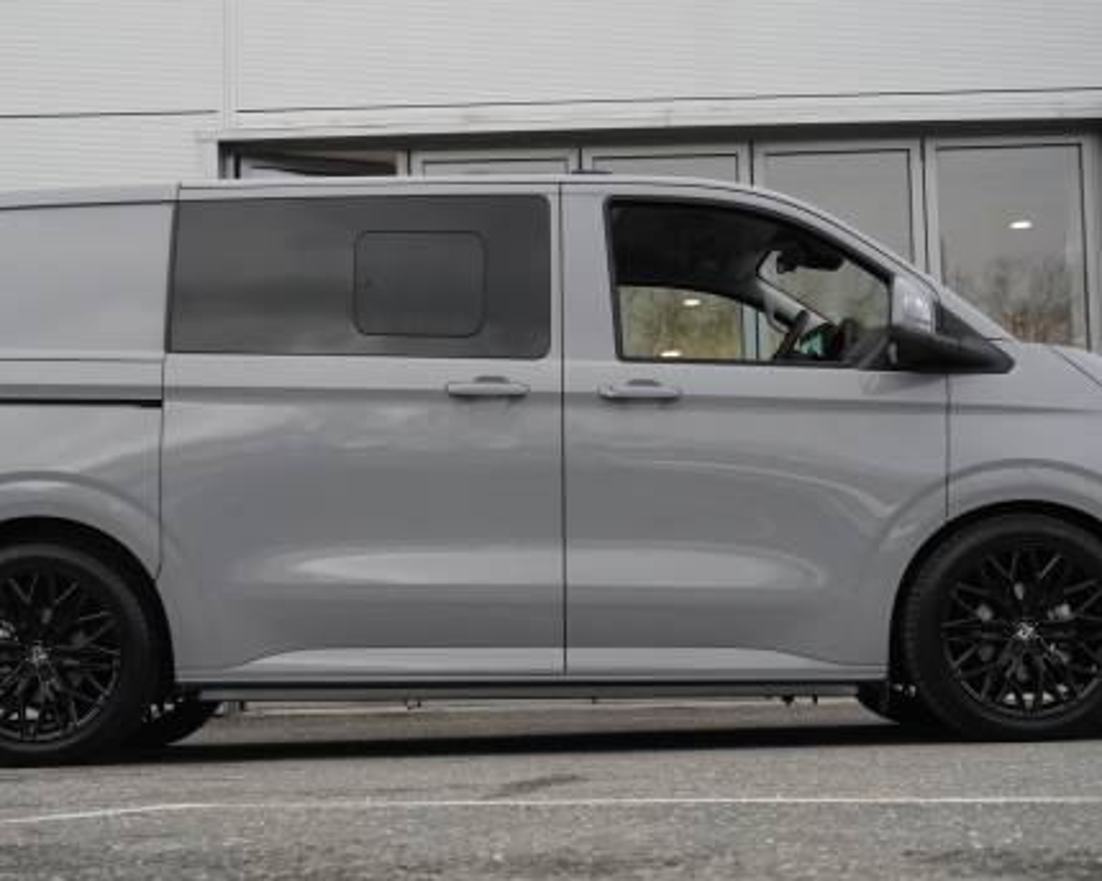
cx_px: 489
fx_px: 2185
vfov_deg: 22.8
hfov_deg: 28.3
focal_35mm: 67
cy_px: 489
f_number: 4.5
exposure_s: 1/200
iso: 800
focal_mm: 32
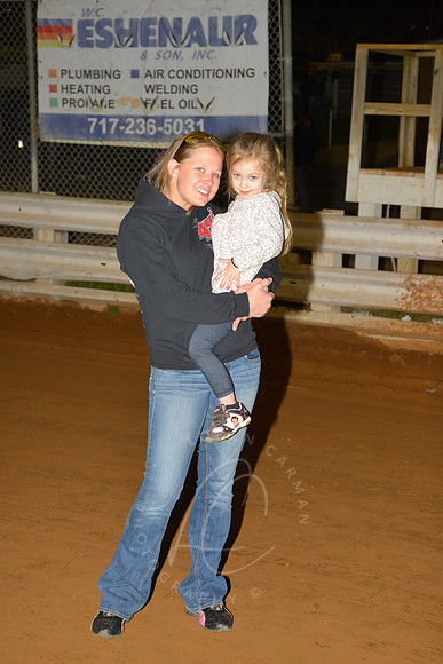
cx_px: 222
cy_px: 332
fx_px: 1513
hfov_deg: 16.7
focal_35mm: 82
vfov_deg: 24.8
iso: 500
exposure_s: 1/250
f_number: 8
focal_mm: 82
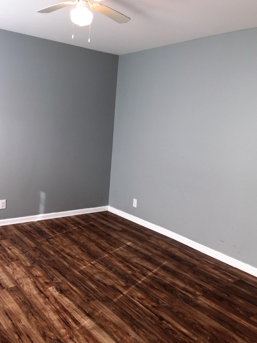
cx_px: 120
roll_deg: -4.5
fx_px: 317
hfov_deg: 44.1
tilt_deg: -7.3
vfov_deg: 56.8
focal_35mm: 32
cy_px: 171
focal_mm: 4.15
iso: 32
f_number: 2.2
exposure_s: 1/60
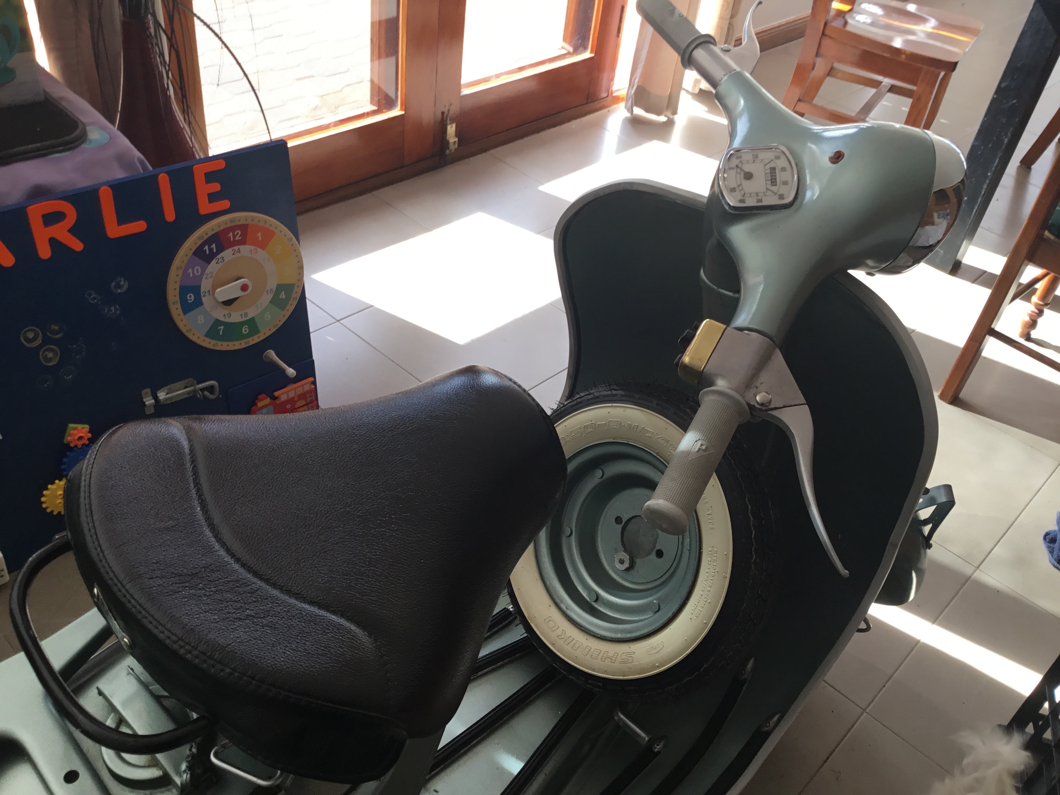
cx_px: 530
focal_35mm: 31
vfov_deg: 45.4
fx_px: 949
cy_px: 398
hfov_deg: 58.4
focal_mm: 3.3
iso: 32
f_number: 2.4
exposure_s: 1/50
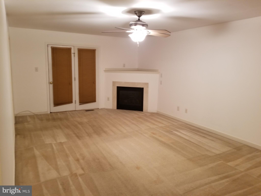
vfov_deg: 53.1
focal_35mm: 26
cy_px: 98
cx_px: 130
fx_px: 196
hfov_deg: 67.3
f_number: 1.7
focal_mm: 4.25
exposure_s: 1/17
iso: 250
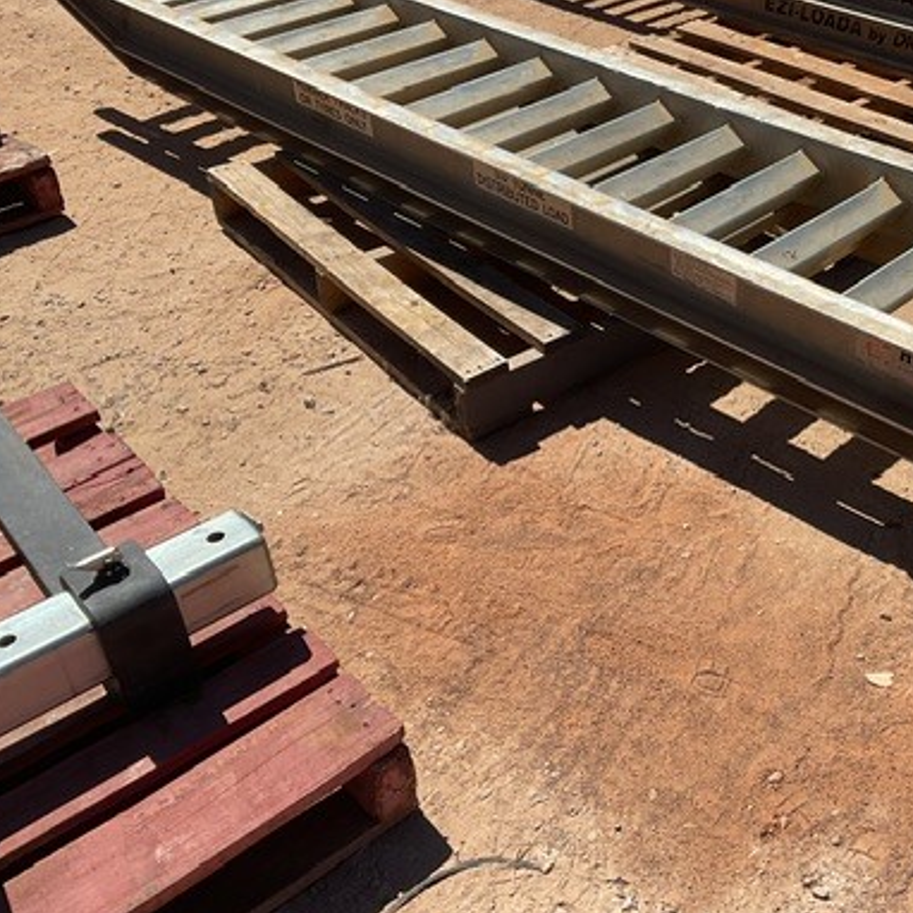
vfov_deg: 39.1
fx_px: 1283
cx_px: 672
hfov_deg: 38.3
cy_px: 380
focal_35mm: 43
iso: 16
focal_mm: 3
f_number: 1.8
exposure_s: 1/2667
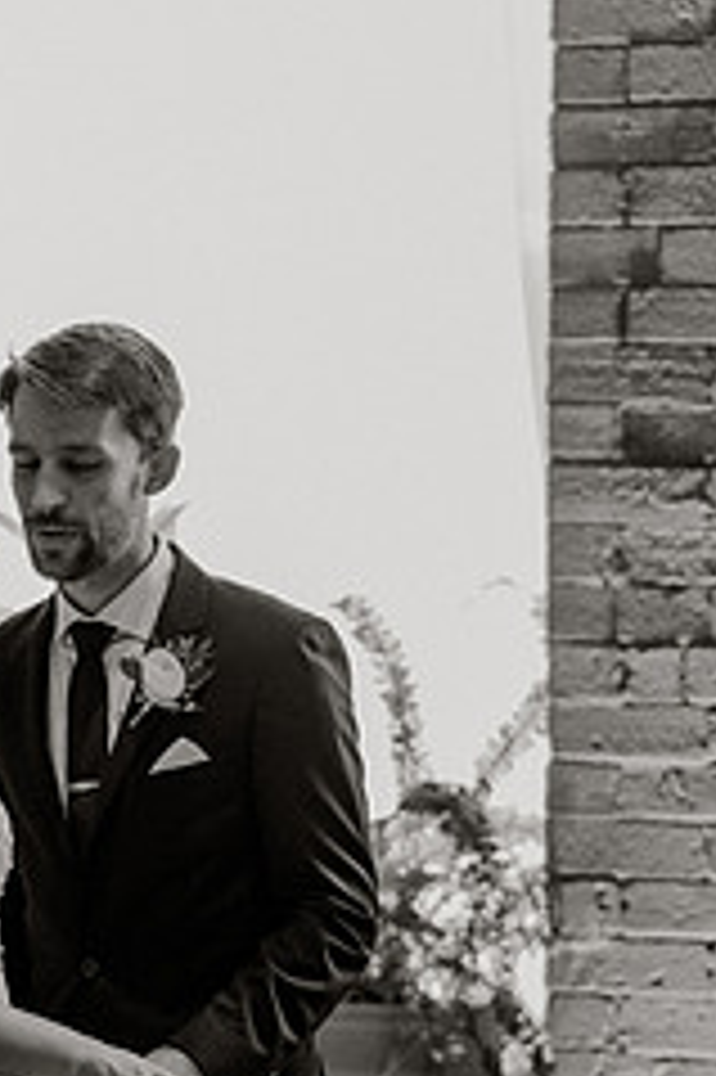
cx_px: 137
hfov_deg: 6.9
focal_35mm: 198
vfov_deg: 10.4
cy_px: 644
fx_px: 5915
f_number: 2.2
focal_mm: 105
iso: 2500
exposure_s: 1/800
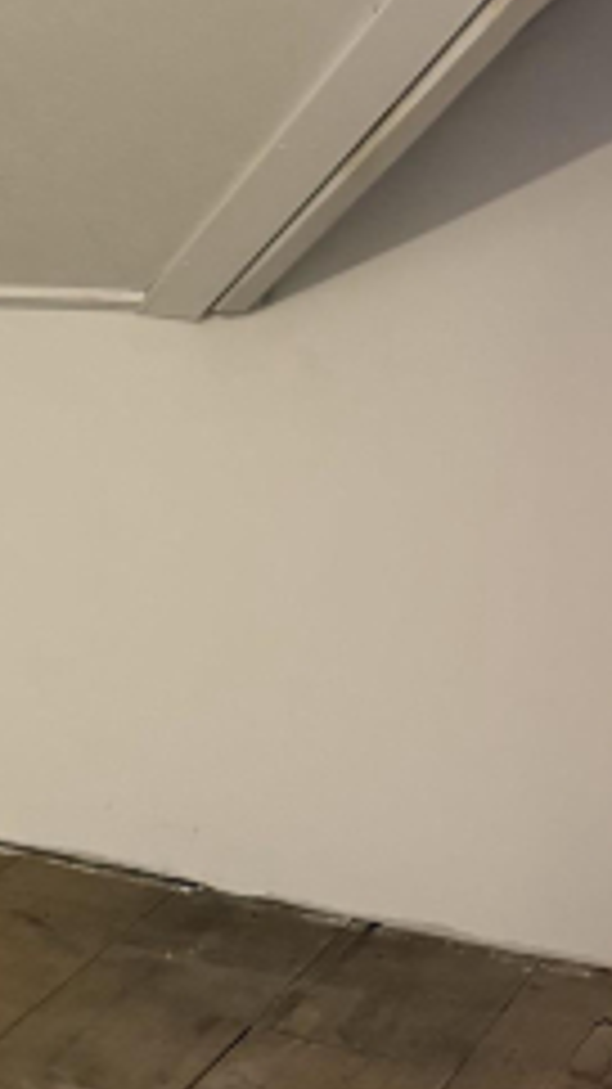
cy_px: 416
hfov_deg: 15.4
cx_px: -328
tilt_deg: -9.0
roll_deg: +2.0
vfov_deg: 29.3
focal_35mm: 72
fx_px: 2079
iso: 800
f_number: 1.78
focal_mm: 6.76
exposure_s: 1/40
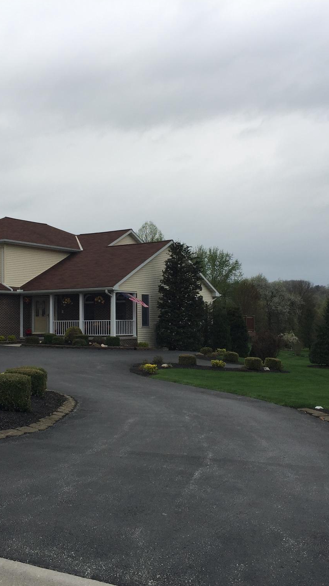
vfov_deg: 47.4
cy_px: 295
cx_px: 126
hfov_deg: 27.6
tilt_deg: +3.6
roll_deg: -1.4
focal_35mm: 43
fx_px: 667
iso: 32
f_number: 2.2
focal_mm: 4.15
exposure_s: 1/1163
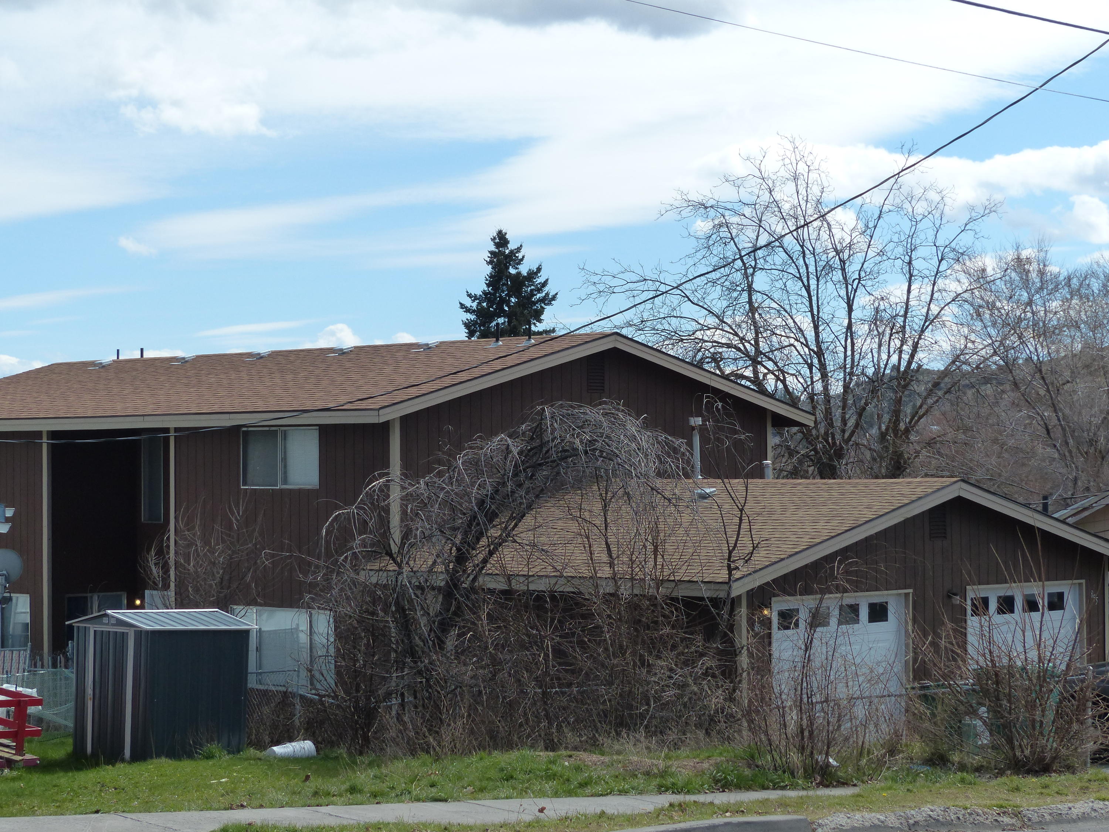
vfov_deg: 18.2
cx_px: 554
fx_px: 2595
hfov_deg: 24.1
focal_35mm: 81
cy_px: 416
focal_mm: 14.5
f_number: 4
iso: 160
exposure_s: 1/1300
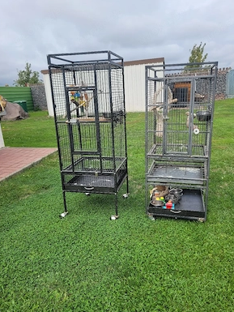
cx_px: 117
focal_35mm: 27
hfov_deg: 51.4
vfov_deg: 65.3
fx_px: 243
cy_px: 161
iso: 40
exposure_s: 1/2000
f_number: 1.8
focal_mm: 5.4
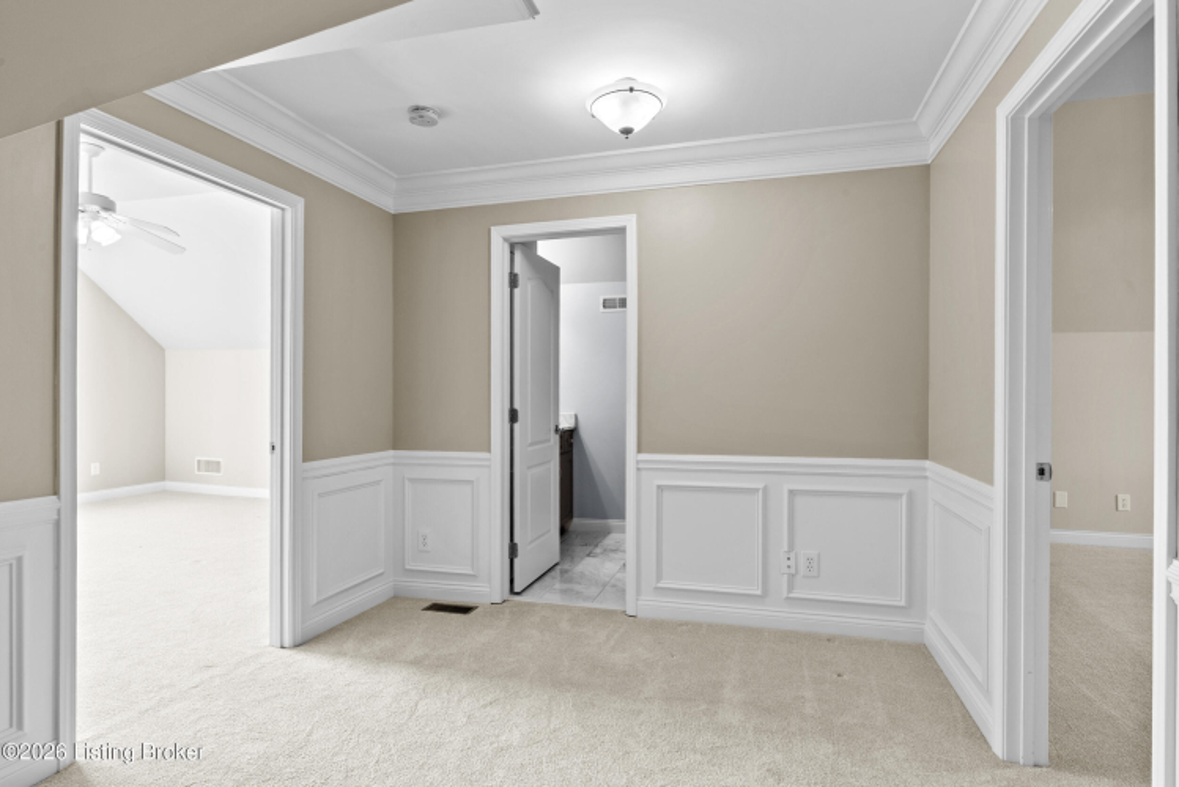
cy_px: 394
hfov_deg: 90.0
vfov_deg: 67.4
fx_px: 590
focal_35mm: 18
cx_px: 590
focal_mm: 18
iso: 400
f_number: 11
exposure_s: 1/2
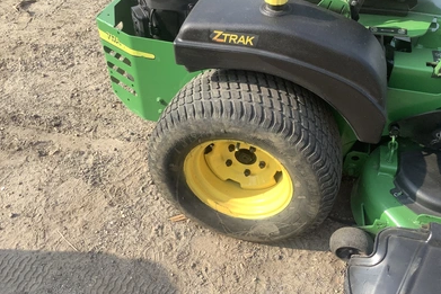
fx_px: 404
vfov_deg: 40.0
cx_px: 224
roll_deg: -2.2
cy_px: 154
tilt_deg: -44.5
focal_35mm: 33
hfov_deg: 57.2
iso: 25
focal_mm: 3.3
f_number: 2.4
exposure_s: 1/411
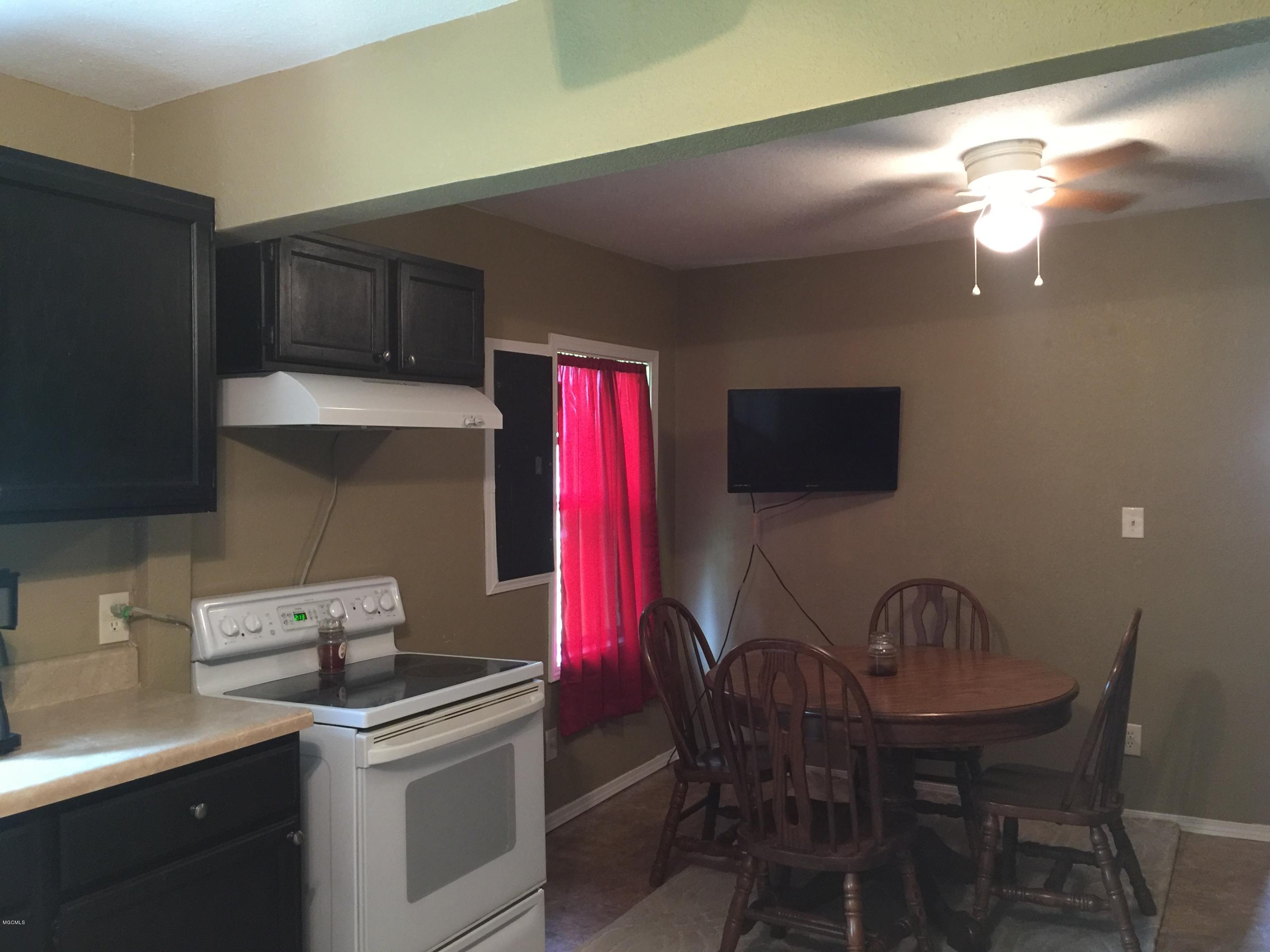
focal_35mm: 29
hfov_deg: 61.7
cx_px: 635
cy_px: 476
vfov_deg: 48.2
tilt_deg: -0.1
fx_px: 1064
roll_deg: +1.1
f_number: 2.2
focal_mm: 4.15
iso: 100
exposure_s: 1/10
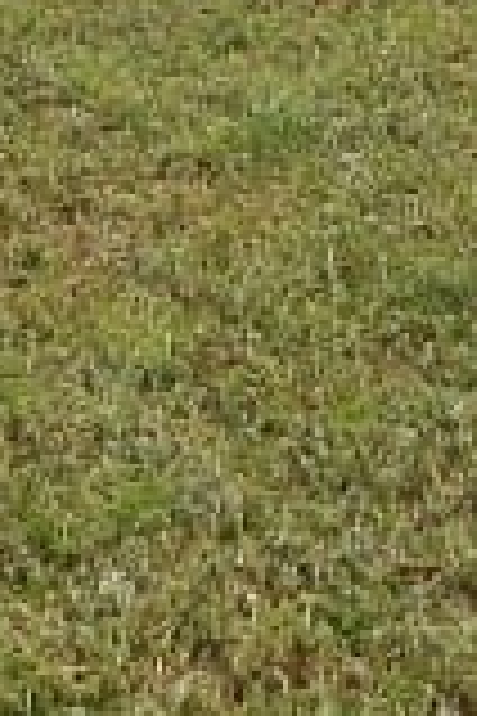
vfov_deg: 11.6
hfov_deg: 8.9
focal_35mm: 154
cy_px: -856
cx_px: 171
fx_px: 3061
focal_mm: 4
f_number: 6
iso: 125
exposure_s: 1/400
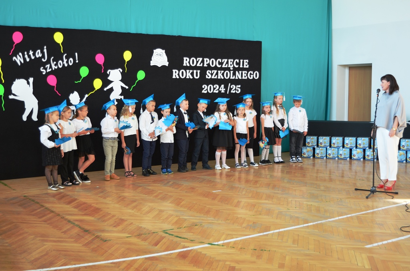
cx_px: 205
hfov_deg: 42.4
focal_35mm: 46
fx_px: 528
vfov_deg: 28.8
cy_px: 136
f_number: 5
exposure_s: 1/100
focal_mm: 31
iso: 400
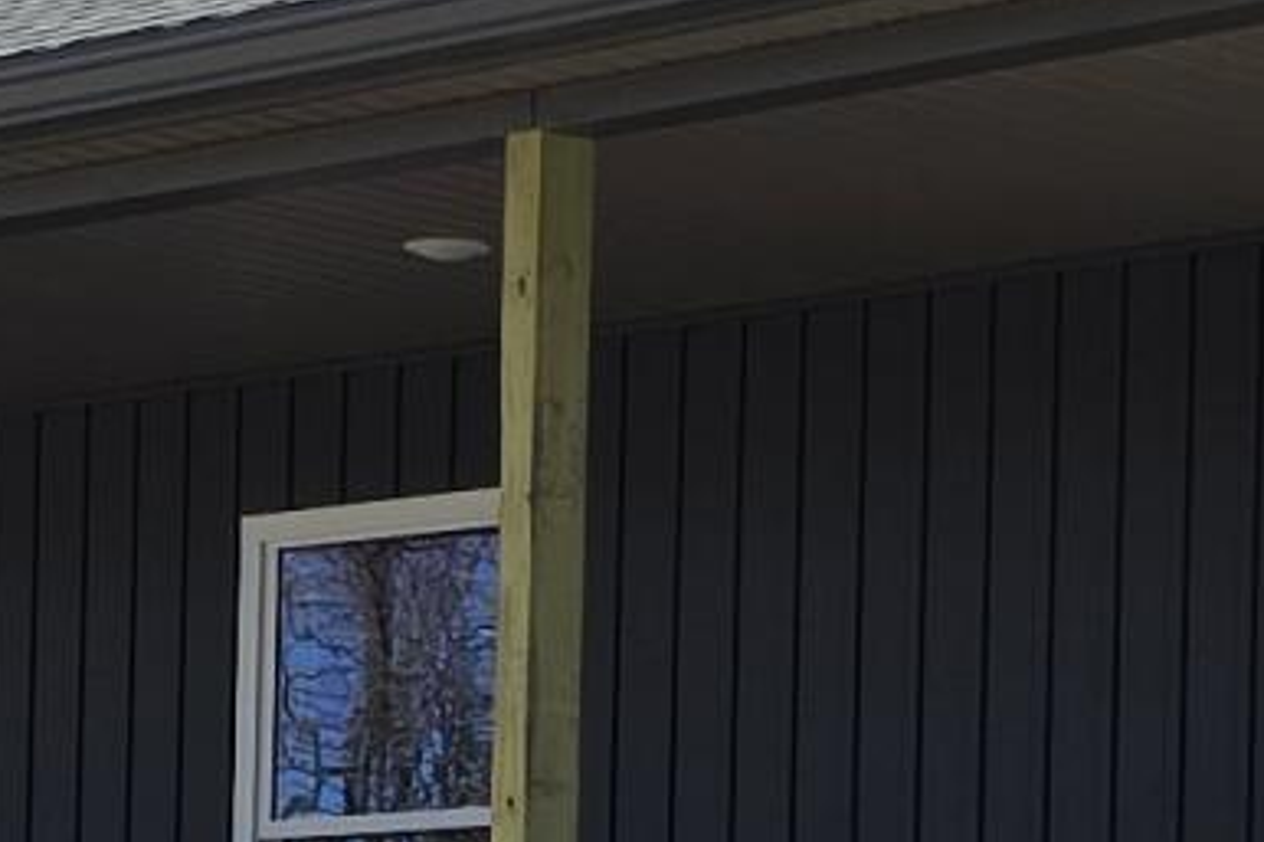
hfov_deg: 11.1
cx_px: 491
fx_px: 6528
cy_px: 1101
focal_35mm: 186
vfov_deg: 7.3
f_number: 1.7
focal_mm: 6.3
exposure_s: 1/986
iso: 12
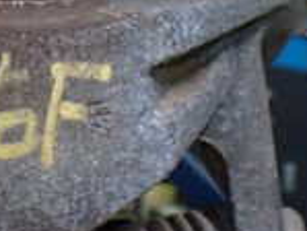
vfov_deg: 12.1
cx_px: 0
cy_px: -19
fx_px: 1074
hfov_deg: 16.0
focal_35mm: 121
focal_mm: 5.4
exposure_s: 1/100
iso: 800
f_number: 2.3
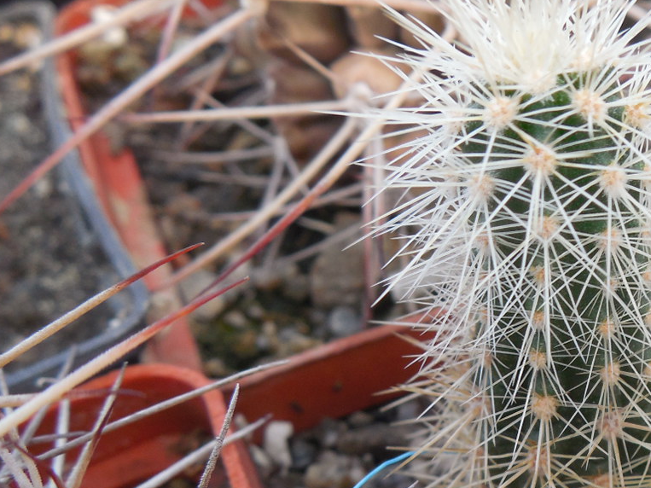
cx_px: 632
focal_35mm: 65
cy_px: 330
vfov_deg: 22.5
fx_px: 1222
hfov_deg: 28.2
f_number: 3.6
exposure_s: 1/50
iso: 125
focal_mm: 5.6
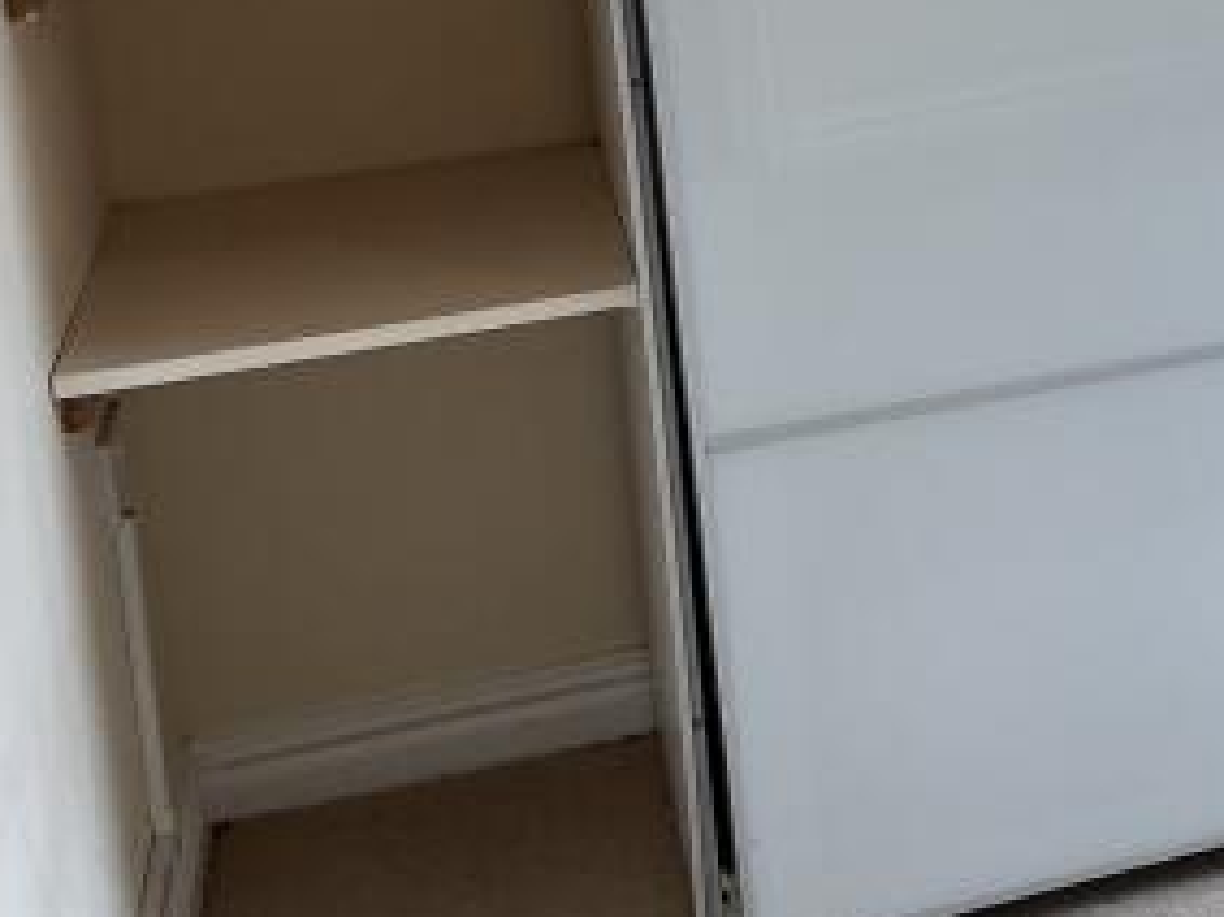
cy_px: -234
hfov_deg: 17.3
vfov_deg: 15.1
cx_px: 2171
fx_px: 3322
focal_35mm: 94
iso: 64
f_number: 1.6
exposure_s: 1/155
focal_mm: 5.96
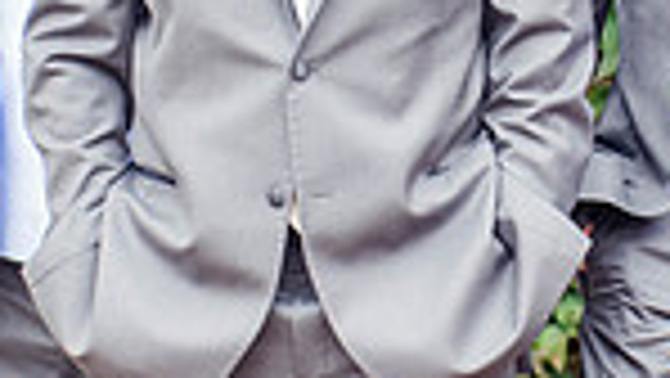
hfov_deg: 9.7
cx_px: 465
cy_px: 65
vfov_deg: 5.5
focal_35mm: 221
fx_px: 3928
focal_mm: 35
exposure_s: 1/160
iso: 500
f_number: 2.5
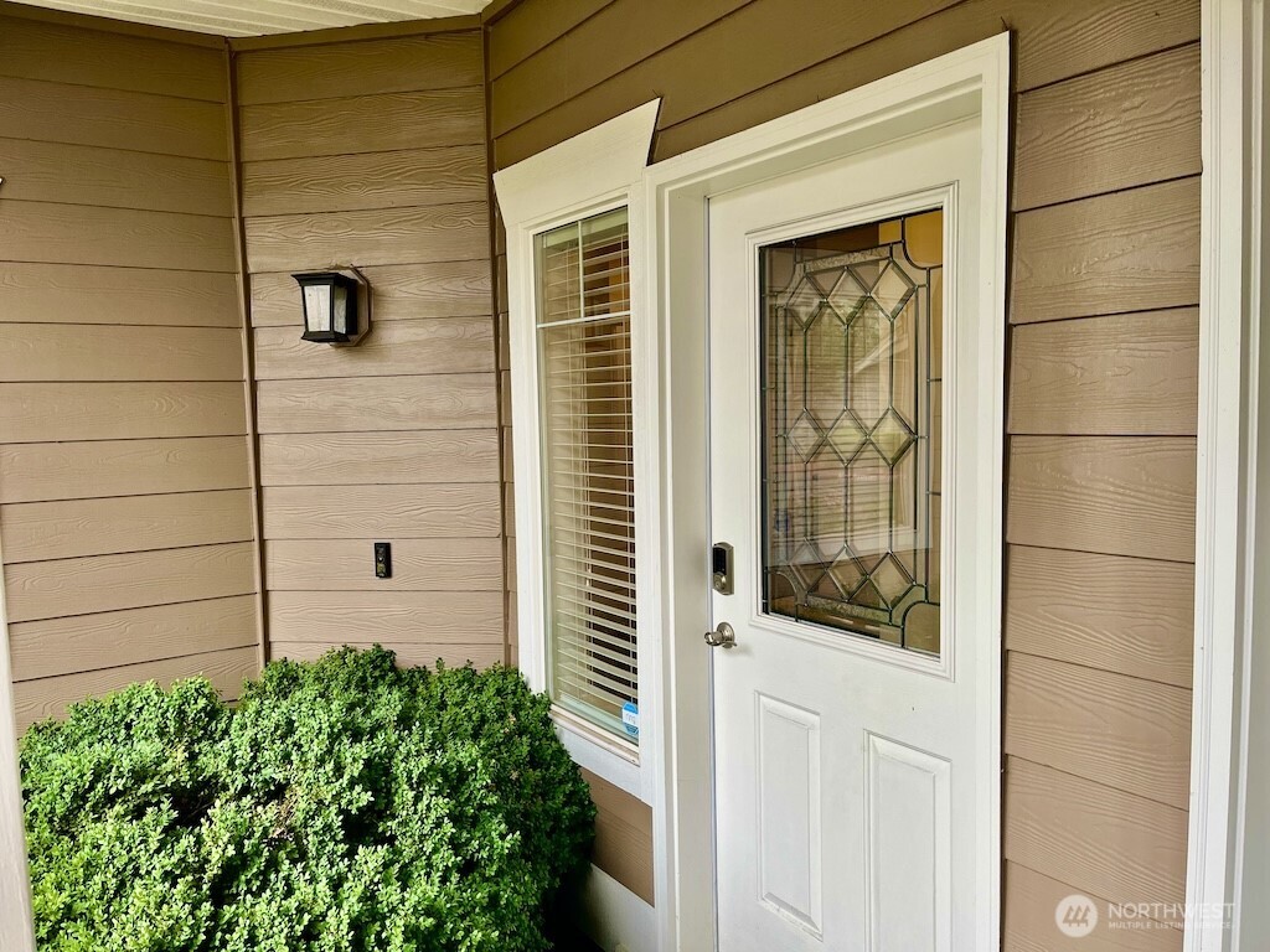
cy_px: 476
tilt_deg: -5.0
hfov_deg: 67.3
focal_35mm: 26
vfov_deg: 53.1
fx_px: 954
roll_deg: +1.4
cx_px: 635
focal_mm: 5.1
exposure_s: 1/121
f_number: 1.6
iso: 80
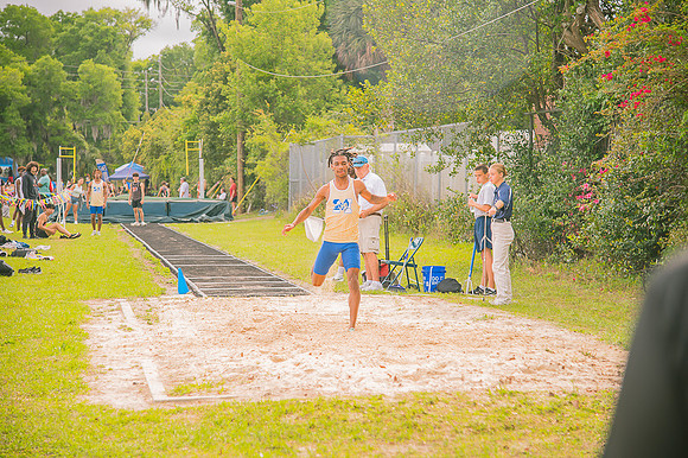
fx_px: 1643
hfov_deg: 23.7
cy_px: 229
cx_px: 344
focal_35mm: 86
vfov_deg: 15.9
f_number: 4
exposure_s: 1/200
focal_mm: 86
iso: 200
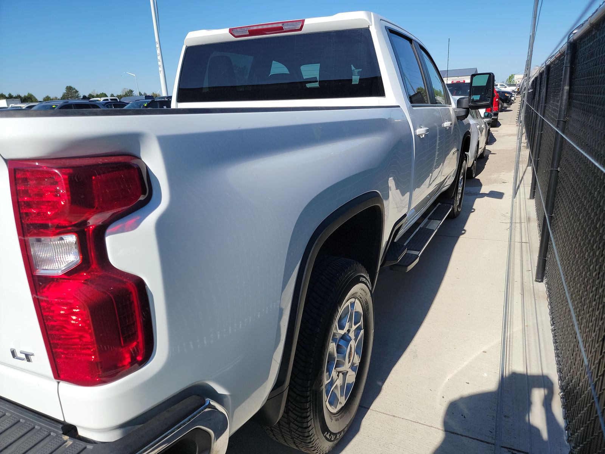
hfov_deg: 71.6
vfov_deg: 56.8
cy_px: 227
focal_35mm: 24
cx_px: 302
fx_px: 419
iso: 50
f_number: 1.8
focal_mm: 6.7
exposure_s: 1/859
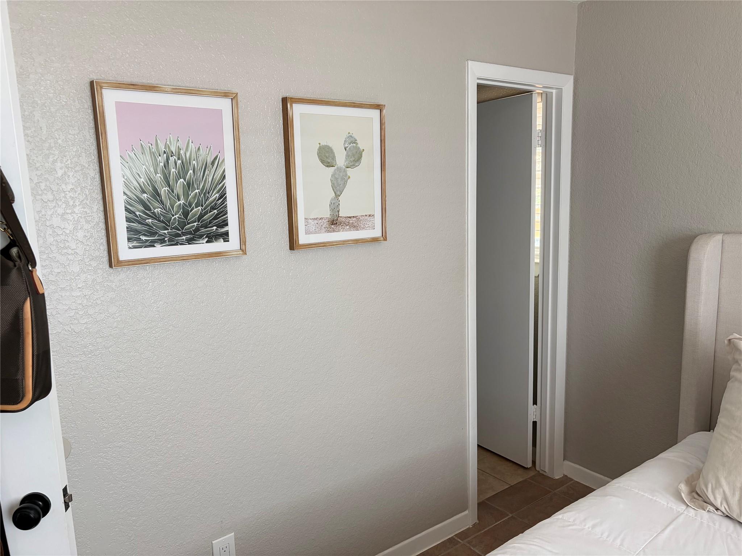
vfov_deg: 53.1
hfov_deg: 67.3
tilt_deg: -9.7
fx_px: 557
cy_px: 278
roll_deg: +3.3
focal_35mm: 26
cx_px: 371
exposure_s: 1/60
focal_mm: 5.96
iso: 200
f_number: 1.6
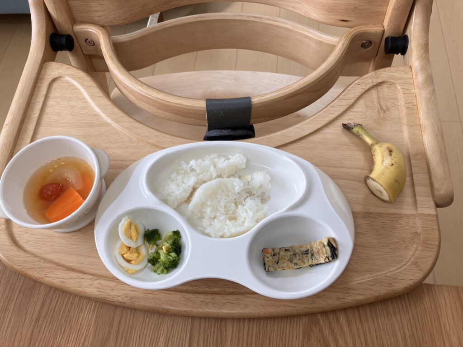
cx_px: 232
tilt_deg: -63.4
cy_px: 174
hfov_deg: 63.4
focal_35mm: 28
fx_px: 375
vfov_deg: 49.7
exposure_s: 1/120
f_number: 1.8
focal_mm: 3.99
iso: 40
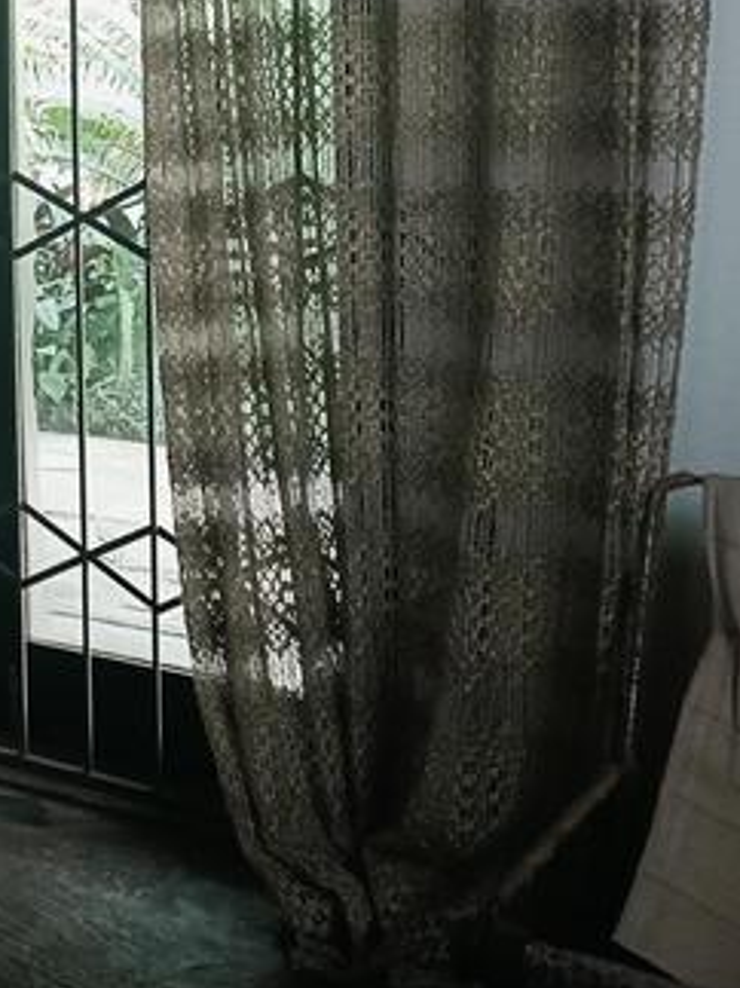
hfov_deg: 19.6
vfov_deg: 30.1
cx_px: -456
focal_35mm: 62
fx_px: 1768
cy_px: 125
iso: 1250
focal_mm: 4.7
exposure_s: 1/50
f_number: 1.7
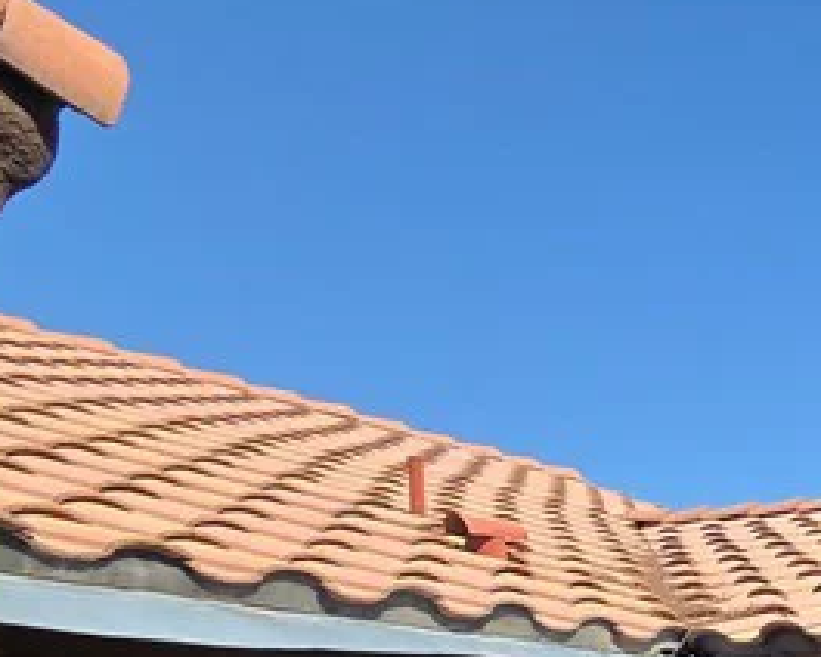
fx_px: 1191
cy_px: 874
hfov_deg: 22.0
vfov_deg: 25.9
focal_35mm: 49
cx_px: 1490
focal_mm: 2.2
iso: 50
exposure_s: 1/1571
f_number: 2.2
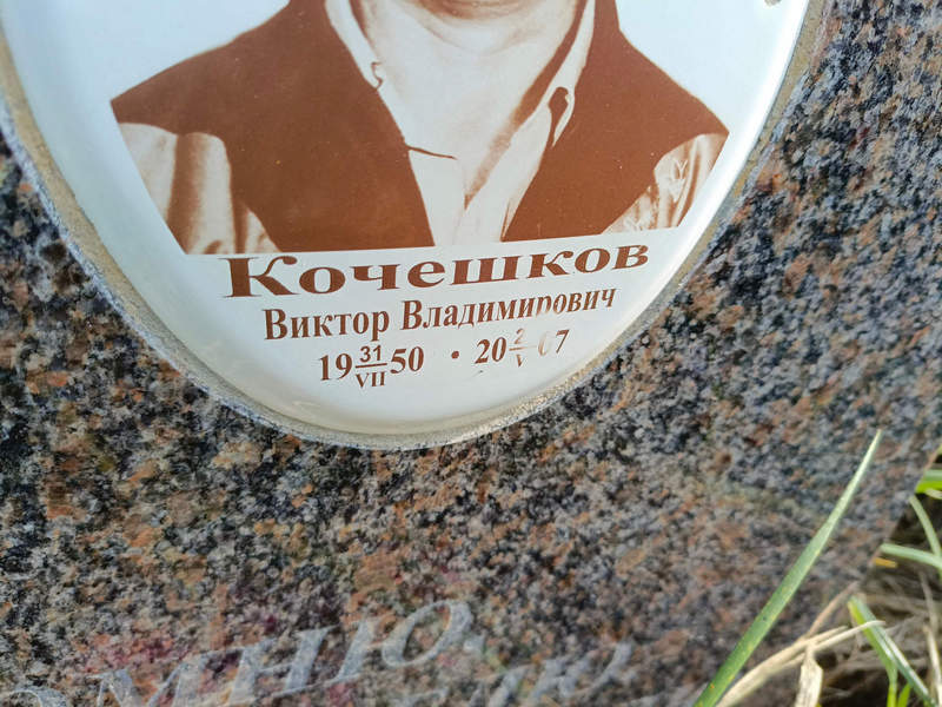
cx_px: 471
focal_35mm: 25
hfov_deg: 69.4
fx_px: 680
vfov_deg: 54.9
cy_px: 354
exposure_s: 1/226
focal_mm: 4.76
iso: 112
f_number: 1.69
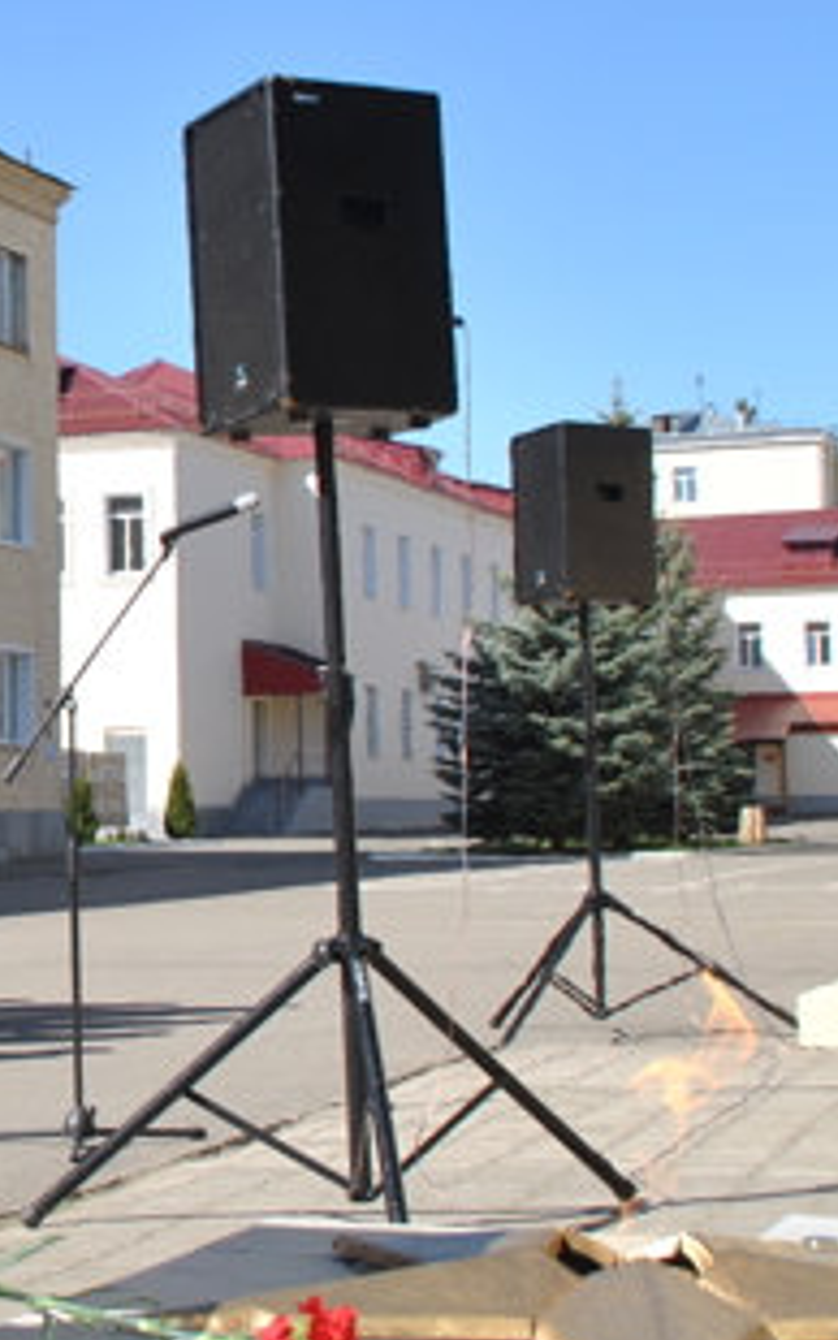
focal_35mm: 81
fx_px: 2957
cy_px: 579
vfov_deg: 25.5
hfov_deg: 15.2
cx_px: -305
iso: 100
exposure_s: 1/250
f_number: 8
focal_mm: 22
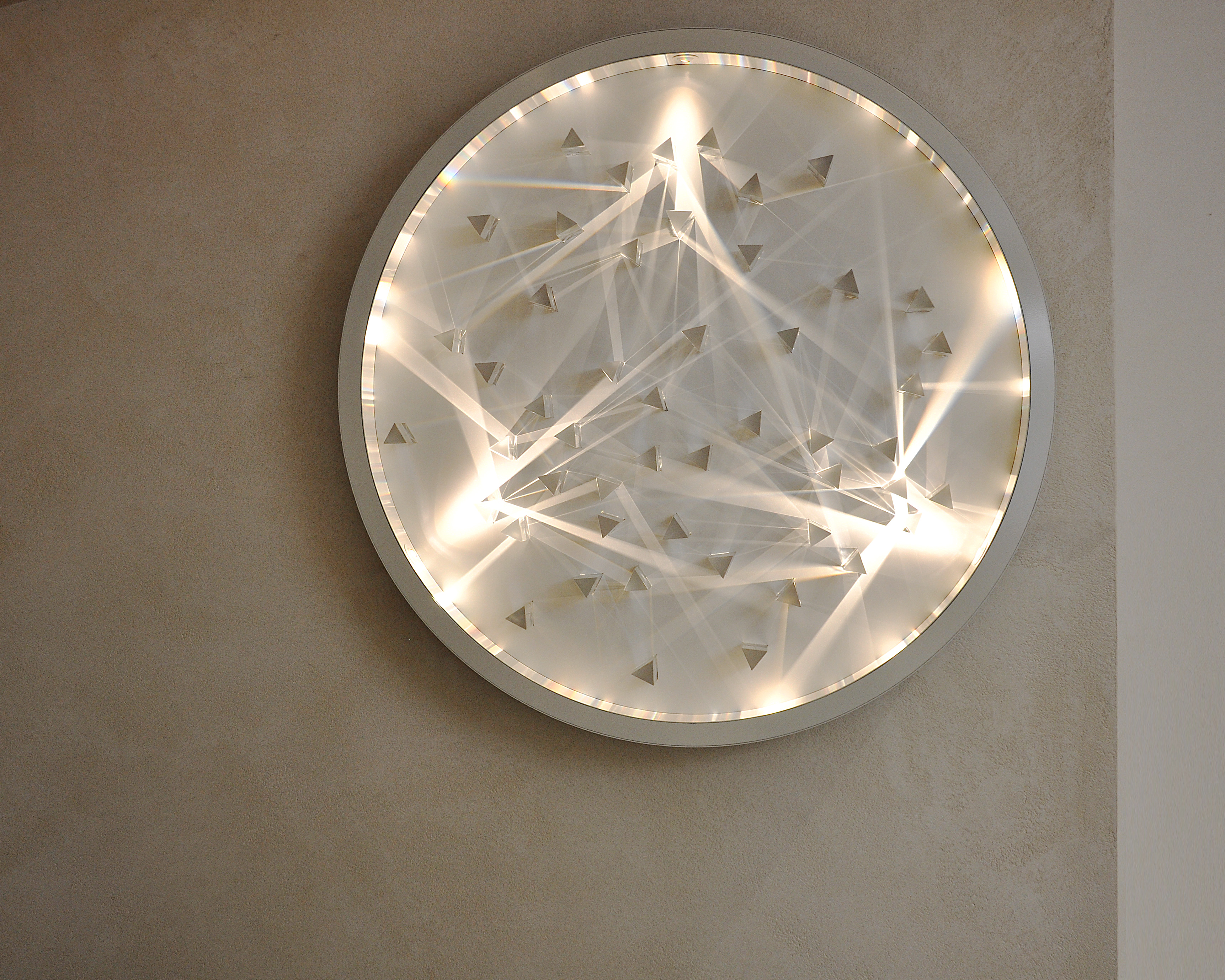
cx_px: 609
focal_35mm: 42
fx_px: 1523
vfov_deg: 35.7
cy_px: 484
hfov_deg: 43.8
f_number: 5
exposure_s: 1/25
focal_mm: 24
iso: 400
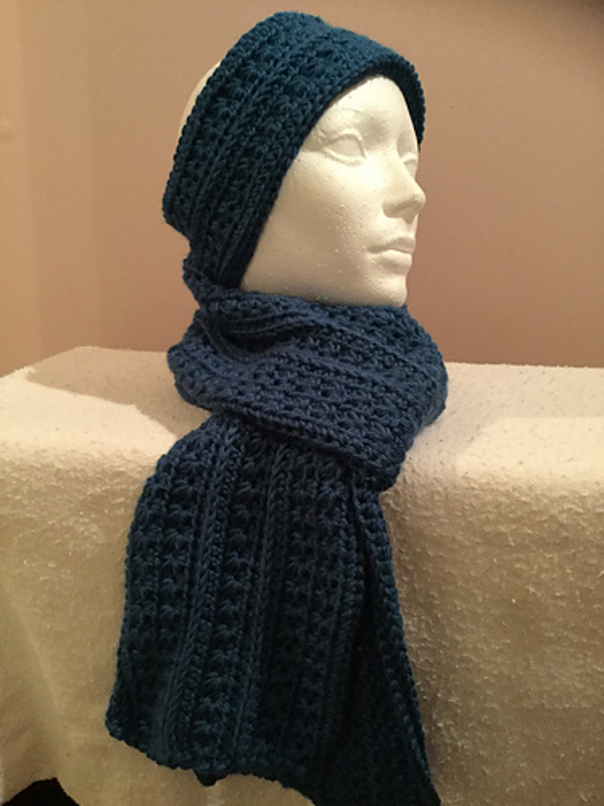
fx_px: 721
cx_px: 302
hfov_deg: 45.4
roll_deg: +0.3
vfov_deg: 58.4
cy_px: 403
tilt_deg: -16.3
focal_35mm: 31
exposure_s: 1/15
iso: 500
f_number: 2.4
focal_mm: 3.3
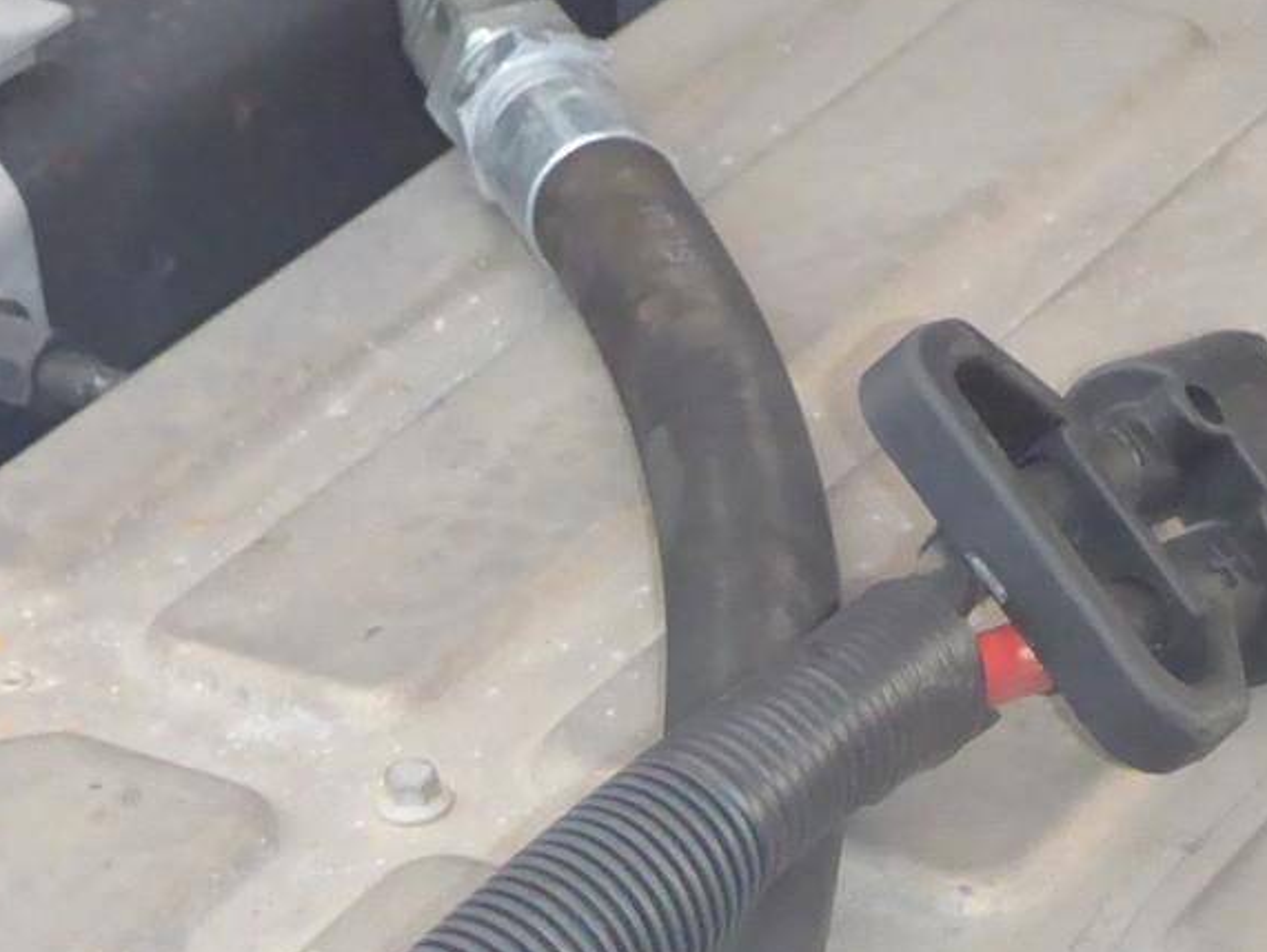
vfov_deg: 11.5
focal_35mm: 127
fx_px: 4651
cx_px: 936
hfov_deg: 15.4
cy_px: 1078
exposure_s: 1/60
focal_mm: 4.9
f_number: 3.3
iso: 400
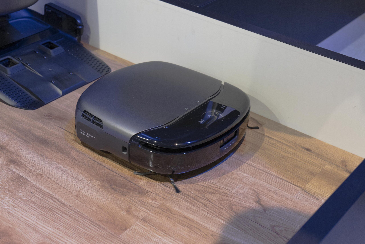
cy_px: 122
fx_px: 608
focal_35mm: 60
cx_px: 182
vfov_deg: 22.6
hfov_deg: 33.4
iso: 2500
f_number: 6.3
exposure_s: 1/200
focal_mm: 60
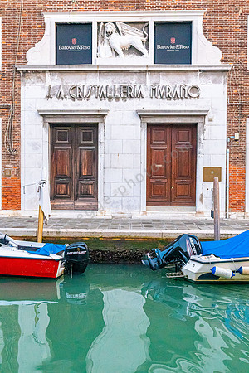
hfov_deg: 34.2
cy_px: 186
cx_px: 124
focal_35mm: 39
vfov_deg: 49.6
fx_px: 405
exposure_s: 1/200
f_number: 5.6
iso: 6400
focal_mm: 26
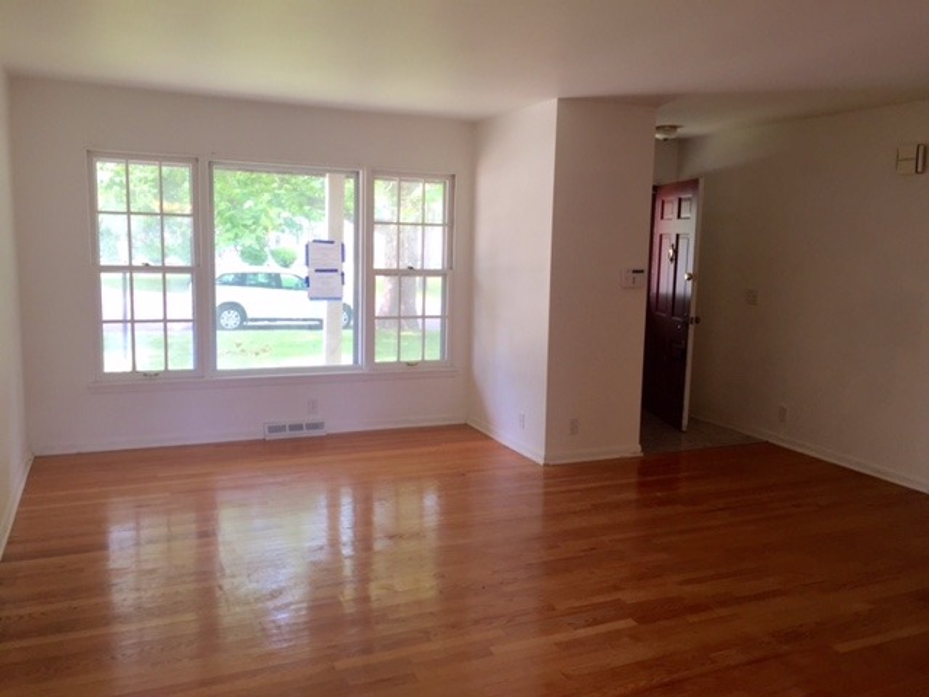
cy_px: 348
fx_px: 778
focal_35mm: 29
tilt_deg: -8.6
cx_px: 464
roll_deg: -1.5
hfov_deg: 61.7
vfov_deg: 48.2
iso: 32
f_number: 2.2
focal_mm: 4.15
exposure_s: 1/60
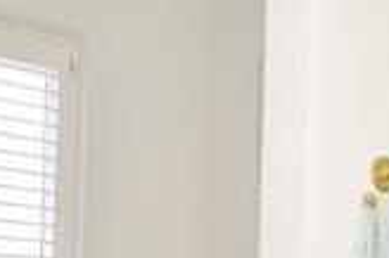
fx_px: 648
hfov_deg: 33.2
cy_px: 323
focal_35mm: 60
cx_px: 254
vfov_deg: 20.8
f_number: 9
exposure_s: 1/60
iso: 500
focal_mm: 10
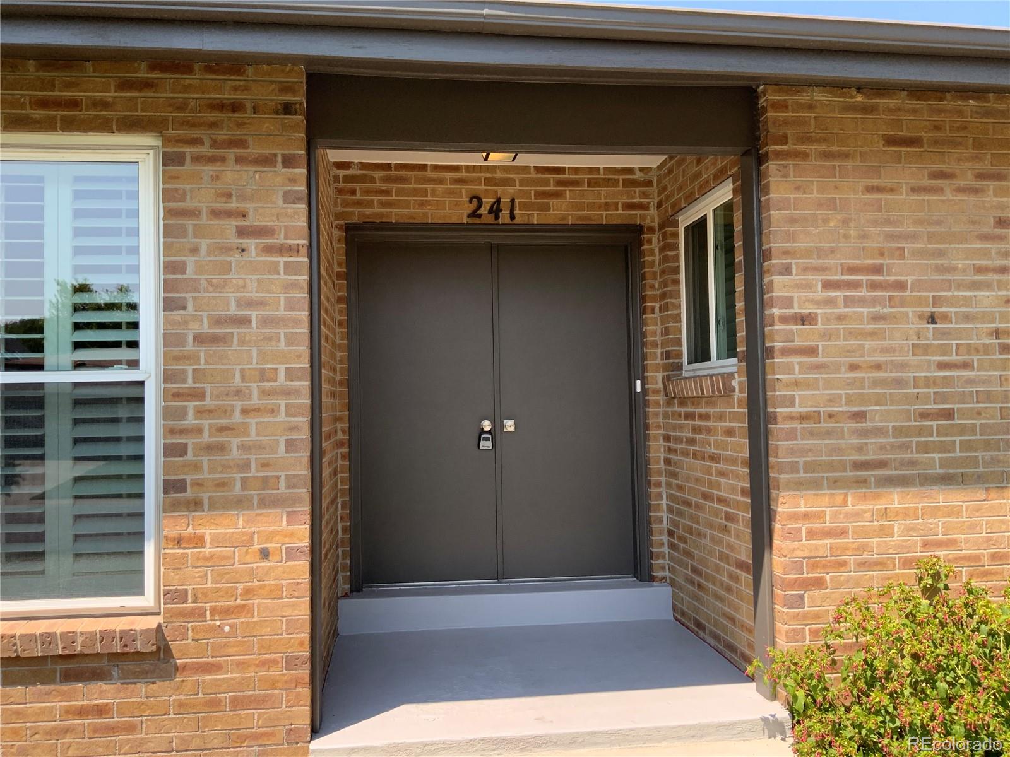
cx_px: 505
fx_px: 846
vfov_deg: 48.2
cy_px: 378
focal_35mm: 29
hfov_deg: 61.7
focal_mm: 3
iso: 16
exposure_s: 1/457
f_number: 1.8
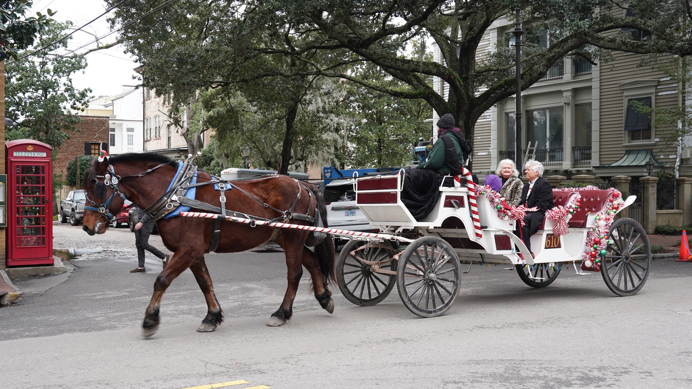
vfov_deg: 32.0
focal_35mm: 37
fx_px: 679
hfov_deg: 54.0
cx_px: 346
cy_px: 180
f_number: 8
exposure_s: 1/100
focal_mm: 35
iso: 400
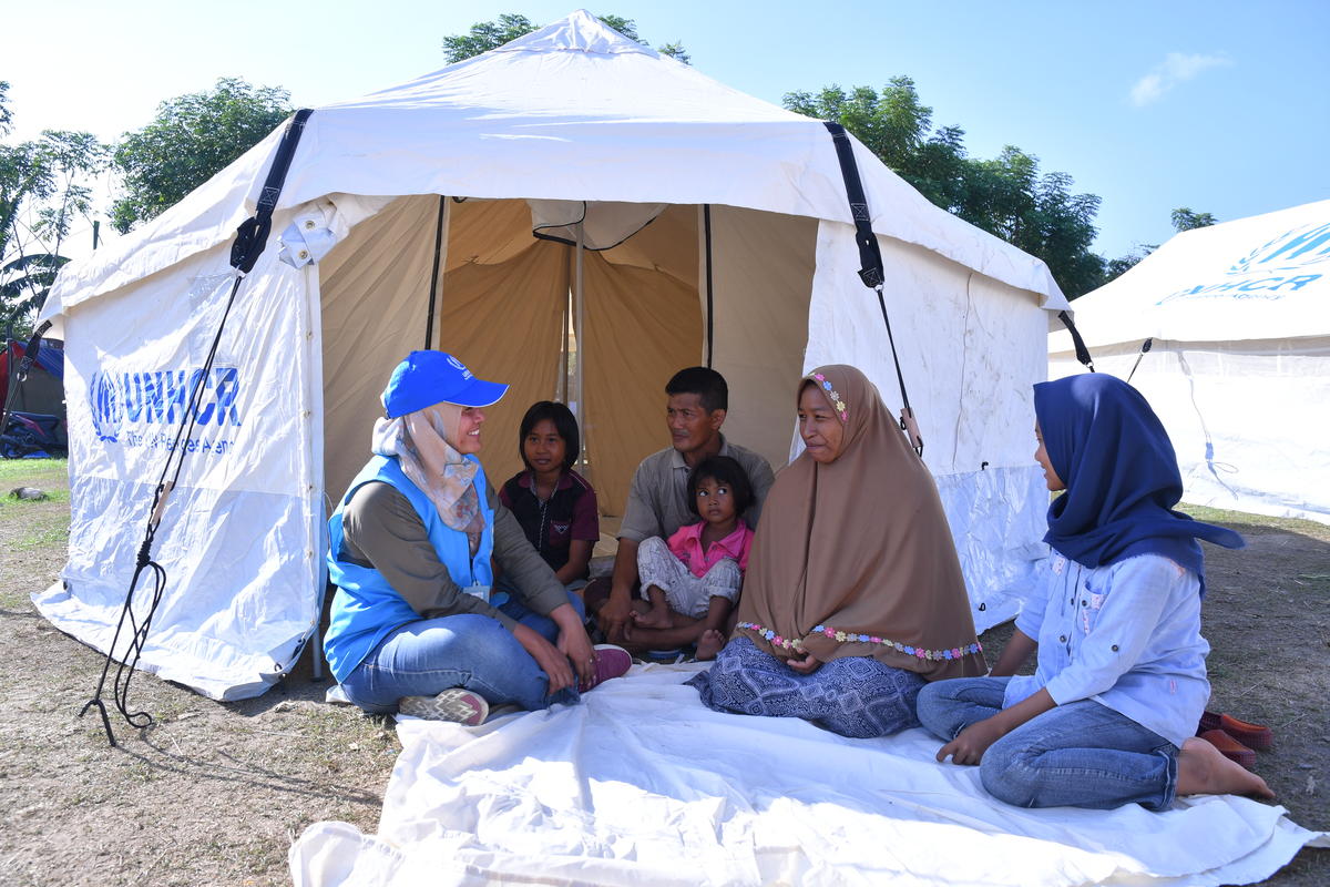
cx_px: 665
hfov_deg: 73.7
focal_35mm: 24
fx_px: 887
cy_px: 444
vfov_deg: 53.1
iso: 200
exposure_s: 1/500
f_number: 5.6
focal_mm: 16
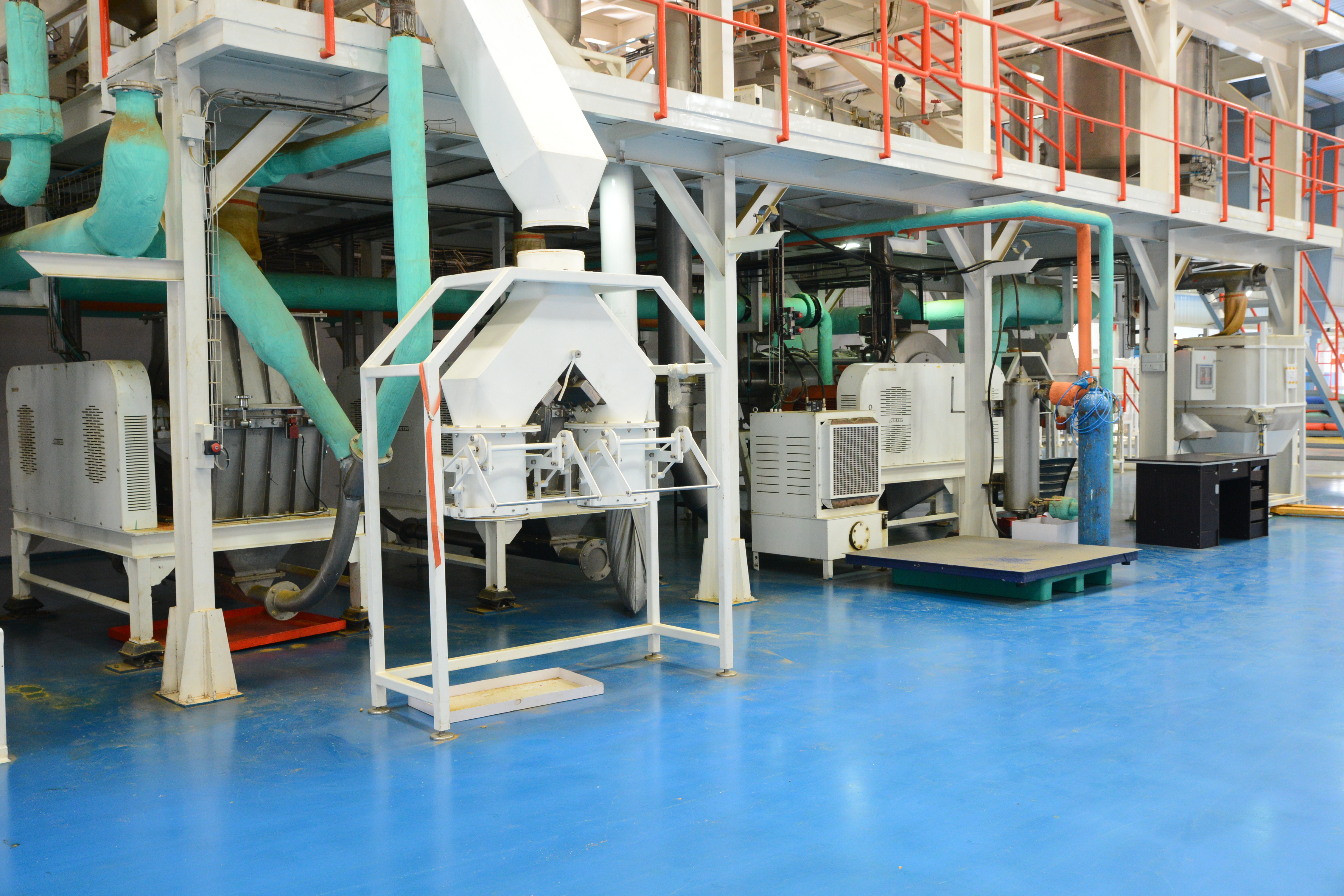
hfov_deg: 54.4
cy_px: 448
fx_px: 1307
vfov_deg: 37.9
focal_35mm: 35
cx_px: 672
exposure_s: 1/50
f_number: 10
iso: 3200
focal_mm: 35
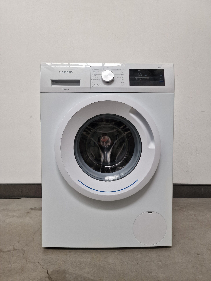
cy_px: 140
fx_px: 187
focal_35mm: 23
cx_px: 106
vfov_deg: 73.9
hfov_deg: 58.9
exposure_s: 1/180
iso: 50
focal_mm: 6.4
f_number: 1.8
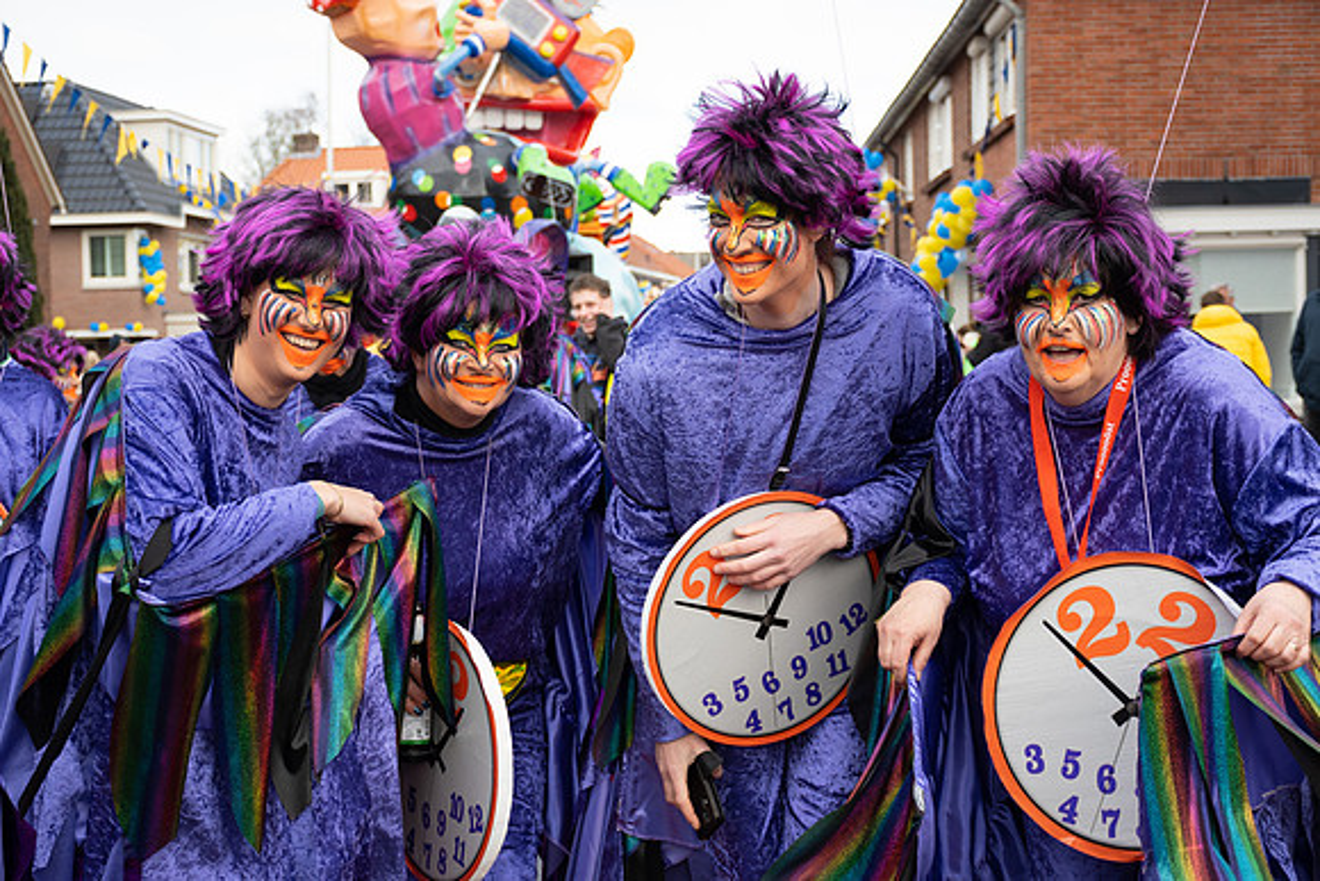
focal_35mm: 60
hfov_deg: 33.4
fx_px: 2200
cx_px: 660
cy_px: 440
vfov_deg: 22.6
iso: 400
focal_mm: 40
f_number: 4.5
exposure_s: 1/800
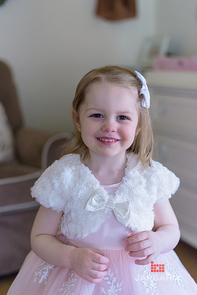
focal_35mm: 50
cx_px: 98
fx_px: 410
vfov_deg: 39.6
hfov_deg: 27.0
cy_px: 148
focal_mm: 50
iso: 1600
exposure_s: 1/640
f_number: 2
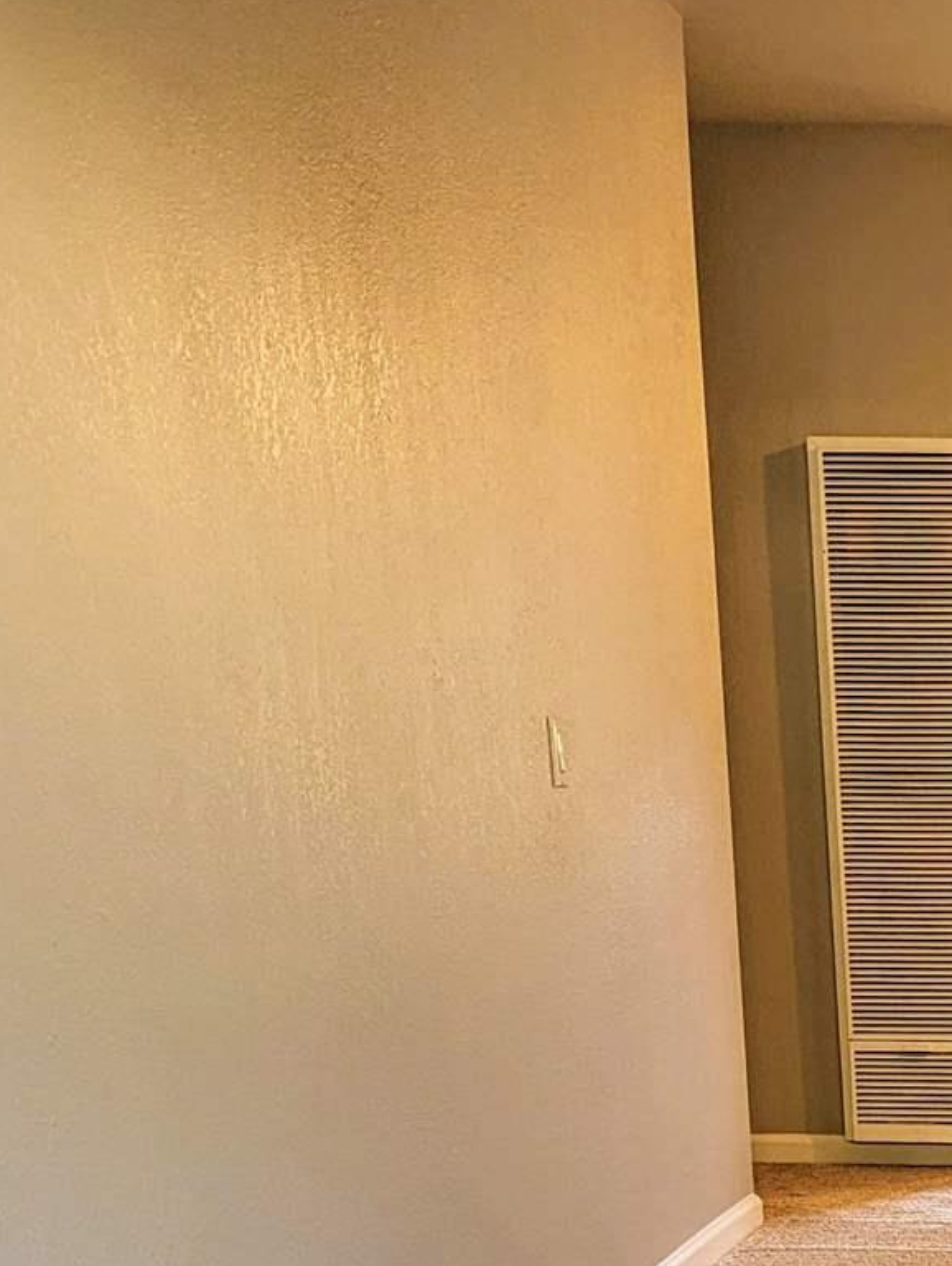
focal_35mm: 72
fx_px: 2634
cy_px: 1612
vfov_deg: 24.0
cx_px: 1318
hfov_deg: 18.7
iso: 81
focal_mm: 6.81
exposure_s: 1/27.7
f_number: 1.85
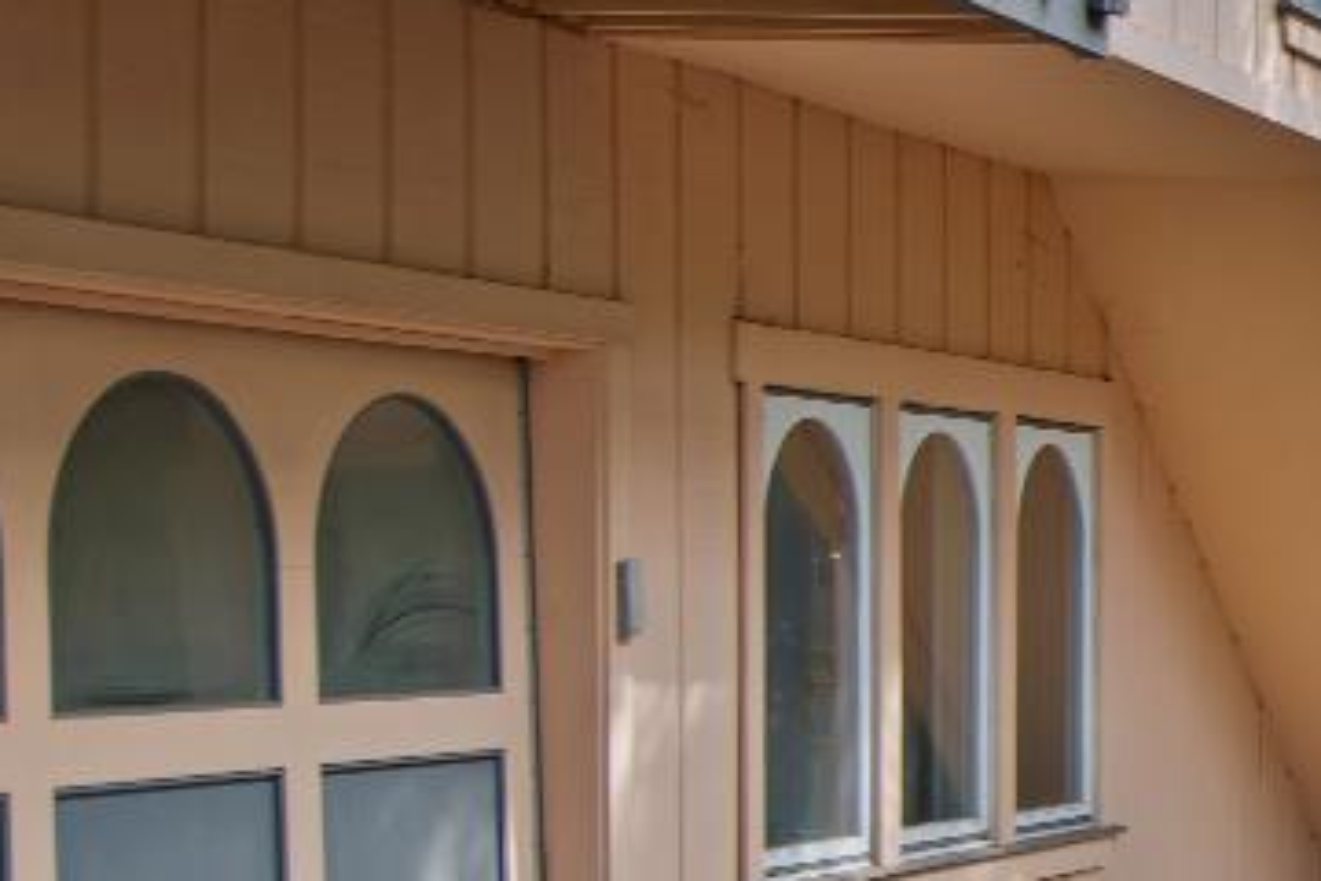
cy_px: 514
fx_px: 3669
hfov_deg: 16.4
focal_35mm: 100
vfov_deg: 13.7
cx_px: 2506
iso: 100
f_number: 4.5
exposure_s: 1/80
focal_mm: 16
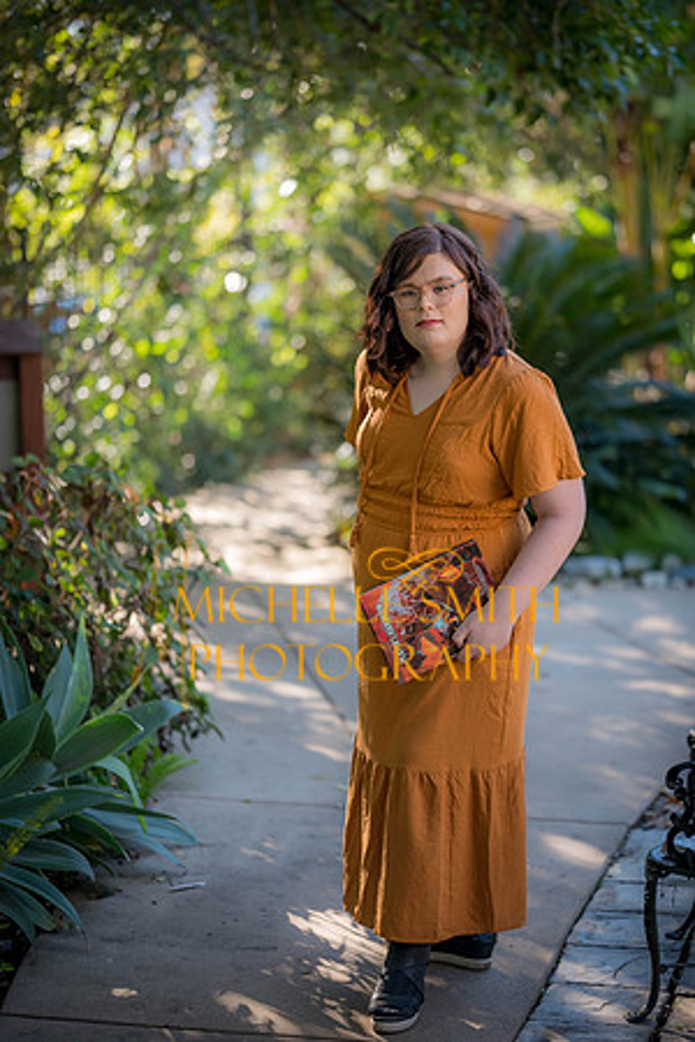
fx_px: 2461
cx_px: 348
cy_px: 521
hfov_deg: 16.1
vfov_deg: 23.9
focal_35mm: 85
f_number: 1.8
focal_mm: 85
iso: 100
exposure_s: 1/400
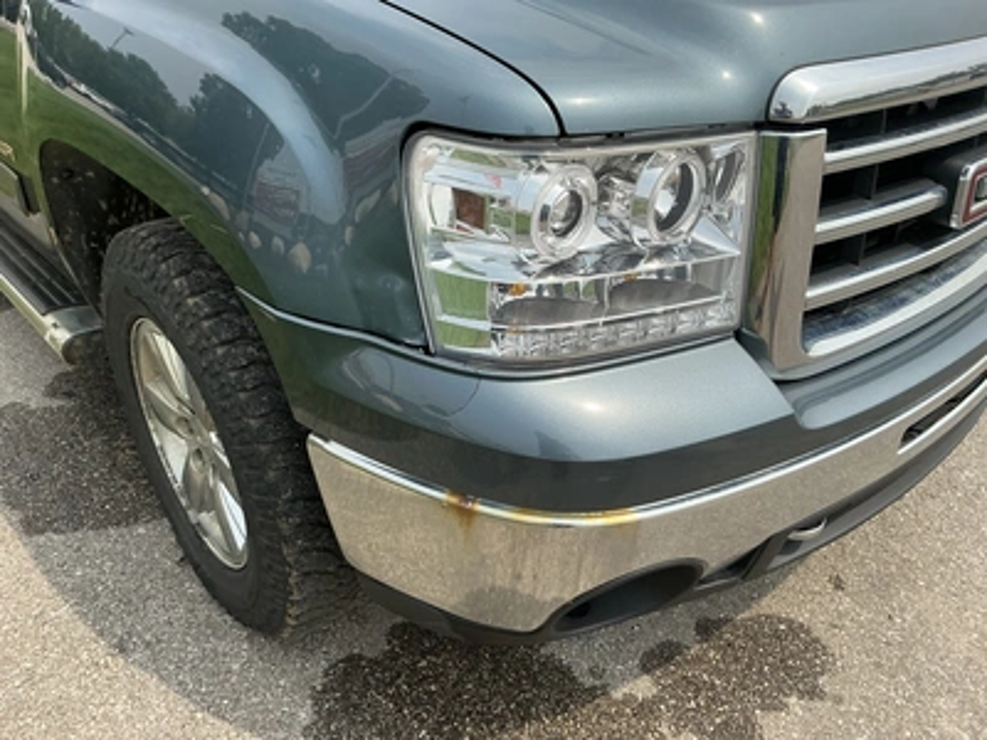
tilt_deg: -26.0
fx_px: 798
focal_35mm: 28
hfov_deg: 63.4
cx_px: 494
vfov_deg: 49.7
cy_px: 370
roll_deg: -3.4
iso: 25
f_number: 1.8
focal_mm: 3
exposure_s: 1/1342
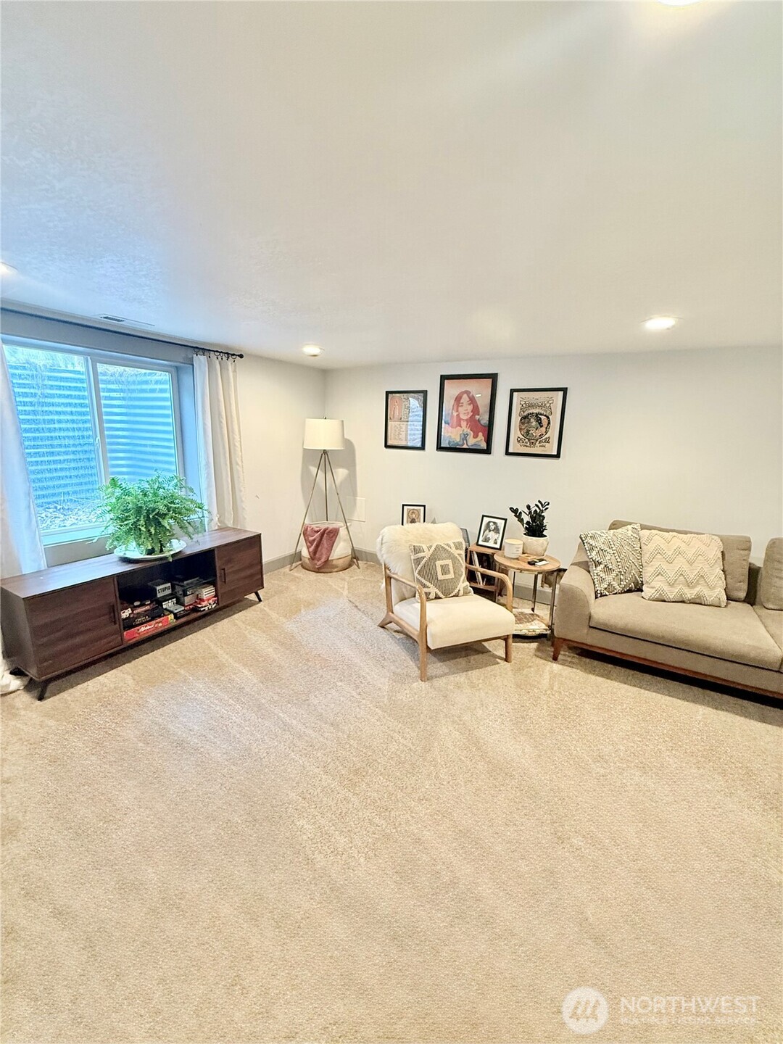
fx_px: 422
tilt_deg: -11.6
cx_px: 392
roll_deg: -2.4
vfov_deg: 102.1
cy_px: 522
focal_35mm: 14
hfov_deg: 85.7
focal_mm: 2.22
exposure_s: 1/60
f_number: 2.2
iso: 320
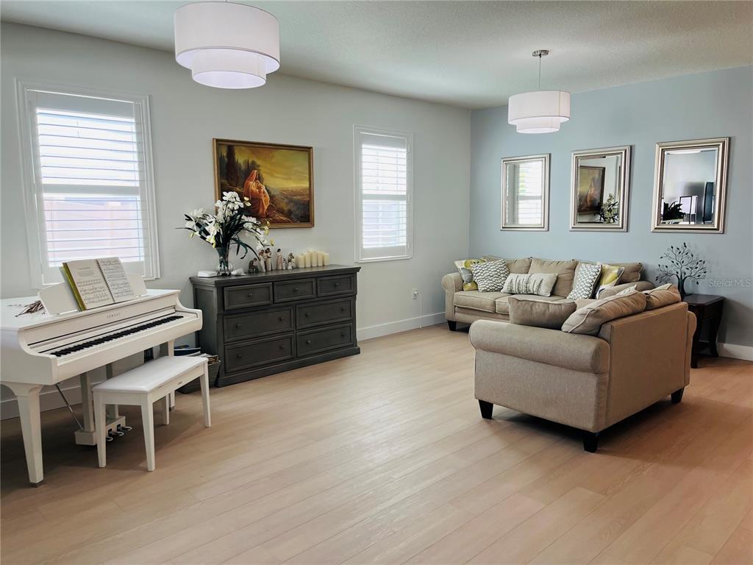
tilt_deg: -7.5
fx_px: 566
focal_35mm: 26
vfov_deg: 53.1
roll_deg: +0.9
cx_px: 376
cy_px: 282
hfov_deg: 67.3
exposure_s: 1/120
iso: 80
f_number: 1.6
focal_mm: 5.1
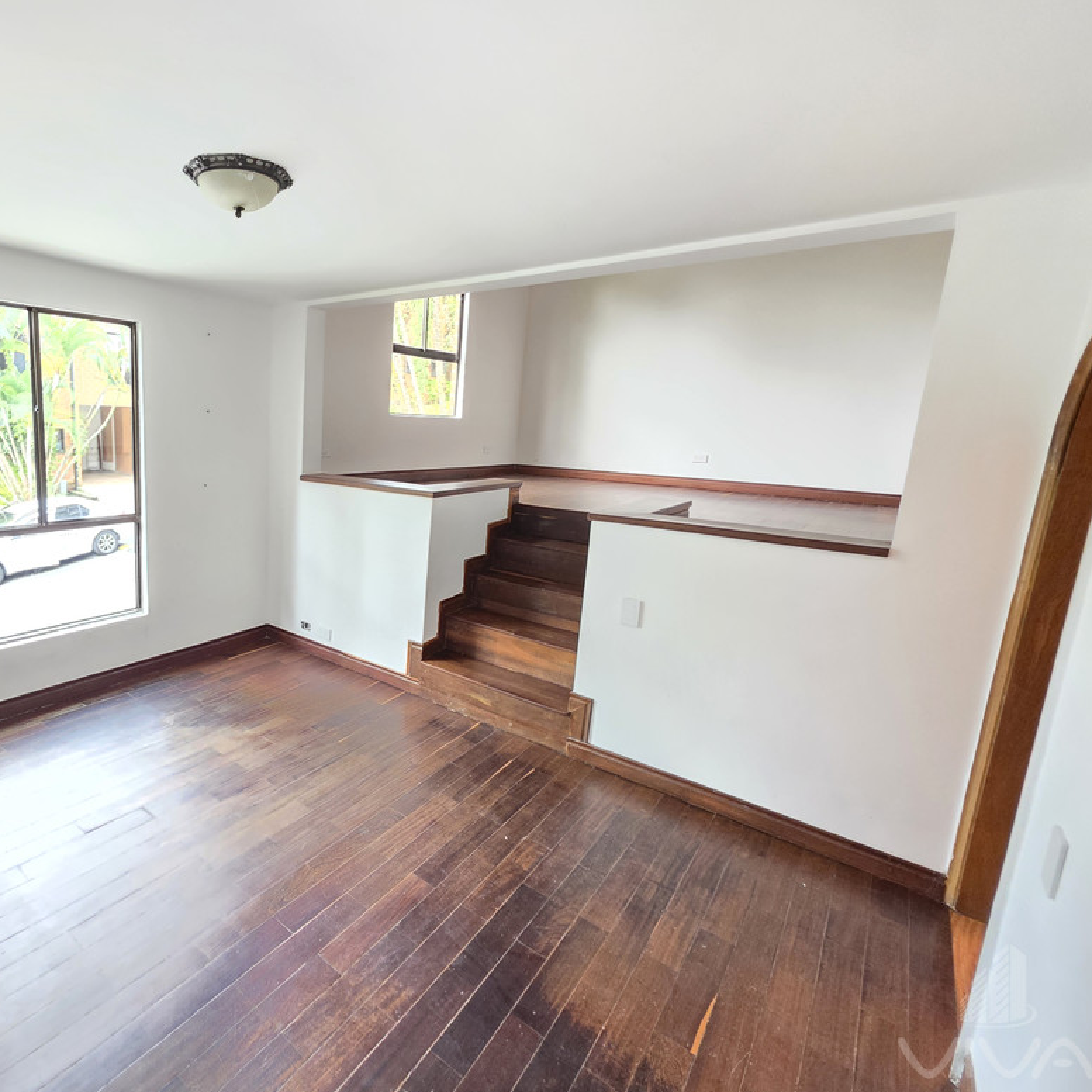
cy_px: 546
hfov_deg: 83.9
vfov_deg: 87.4
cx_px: 349
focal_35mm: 16
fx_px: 571
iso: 1000
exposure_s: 1/30
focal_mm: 2.2
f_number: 1.9
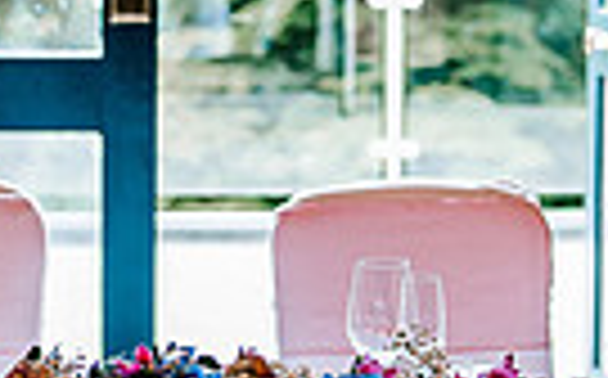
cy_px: -52
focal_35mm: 157
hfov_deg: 13.3
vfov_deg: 8.3
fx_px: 2598
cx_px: 160
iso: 500
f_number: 2
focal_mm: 35
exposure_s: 1/500
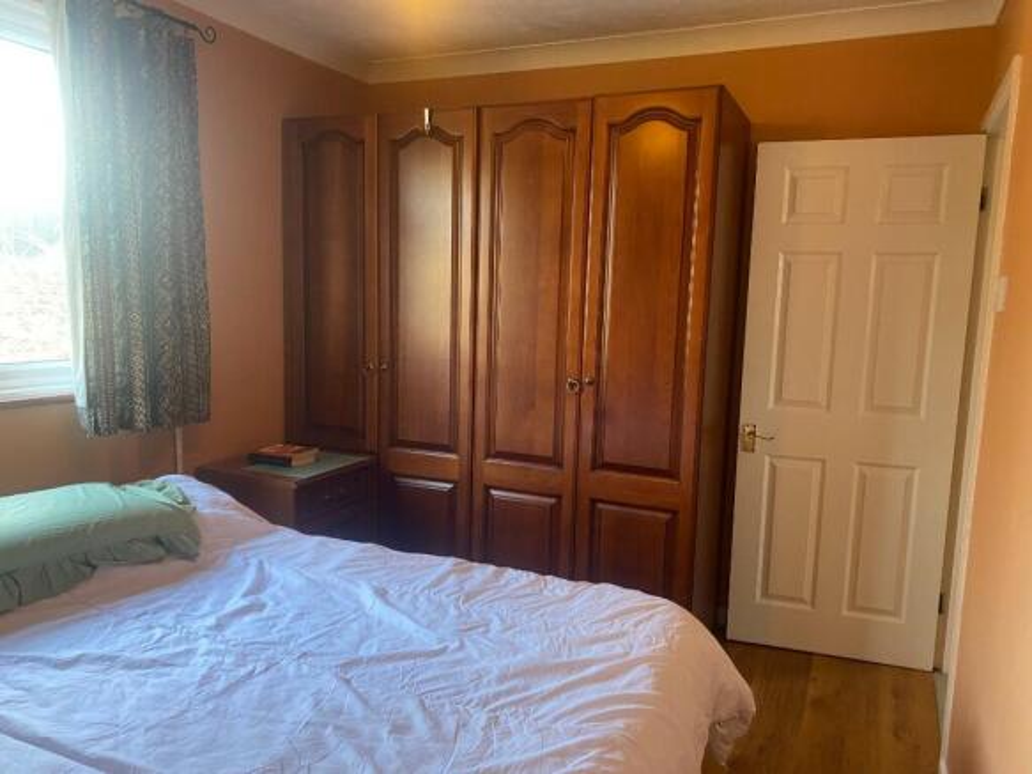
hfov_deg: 67.3
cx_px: 516
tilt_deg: -10.0
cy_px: 387
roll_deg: -2.0
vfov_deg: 53.0
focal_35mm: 26
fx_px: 775
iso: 200
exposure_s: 1/50
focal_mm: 4.25
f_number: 1.8
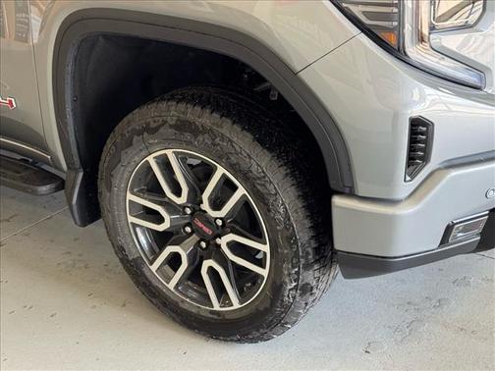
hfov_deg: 39.7
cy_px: 186
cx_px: 248
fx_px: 686
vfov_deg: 30.3
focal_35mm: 48
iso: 100
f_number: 1.78
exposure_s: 1/60
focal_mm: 6.76
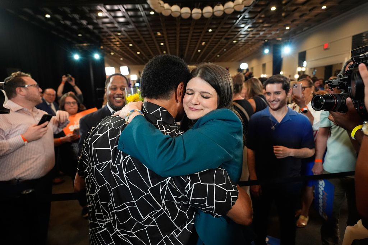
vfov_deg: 61.9
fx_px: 204
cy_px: 122
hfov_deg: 84.0
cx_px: 184
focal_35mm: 20
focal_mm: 20
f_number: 2.8
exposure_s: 1/400
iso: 3200
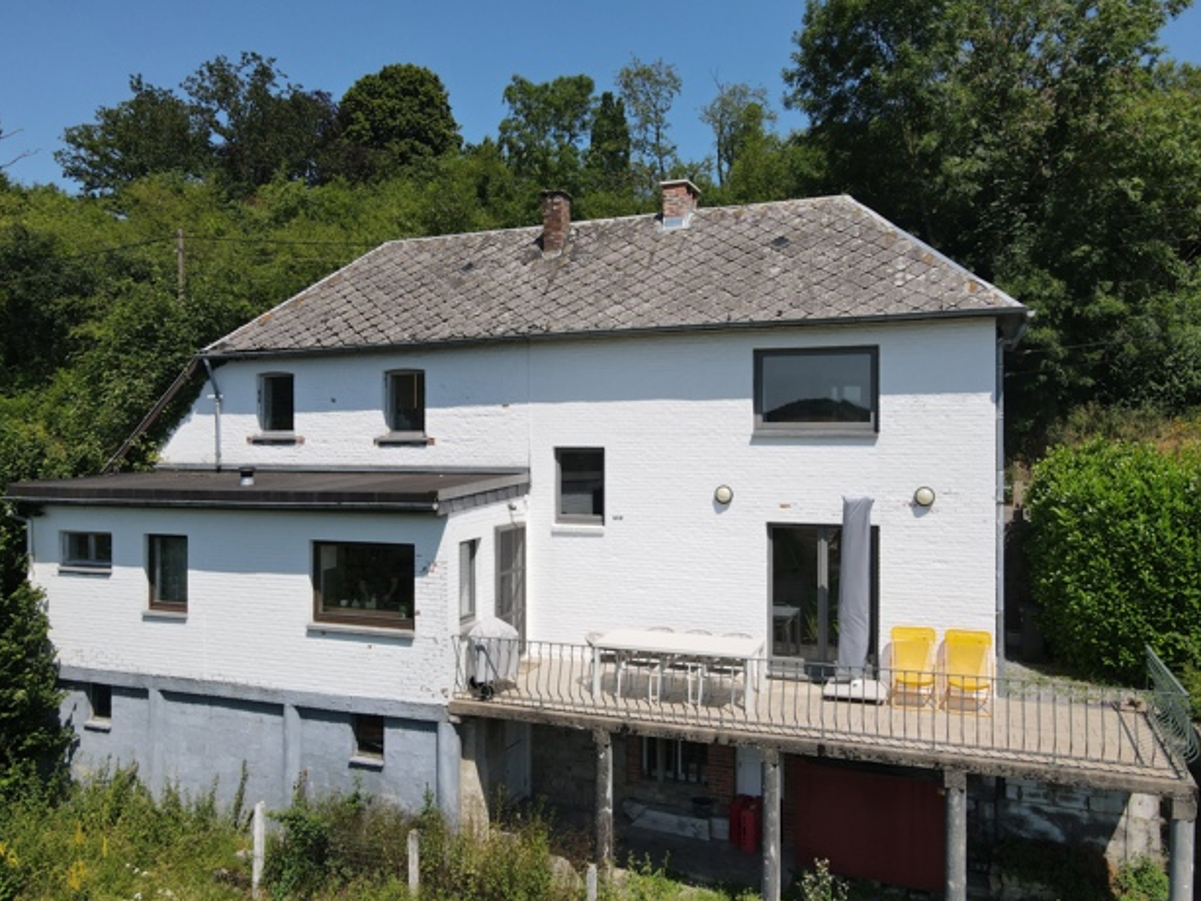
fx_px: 868
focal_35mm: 25
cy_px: 455
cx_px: 616
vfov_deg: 54.9
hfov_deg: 69.4
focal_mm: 4.5
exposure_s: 1/1000
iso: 110
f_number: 2.8
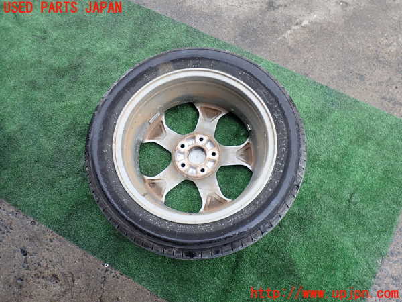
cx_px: 201
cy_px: 151
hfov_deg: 69.4
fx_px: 290
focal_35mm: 25
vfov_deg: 54.9
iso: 100
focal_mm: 4.5
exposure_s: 1/250
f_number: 2.8
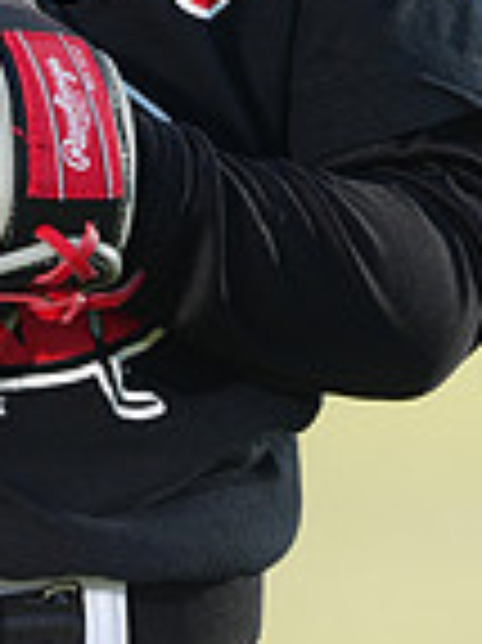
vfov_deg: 2.7
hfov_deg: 2.0
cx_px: -47
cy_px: -383
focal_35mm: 738
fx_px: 13722
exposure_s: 1/250
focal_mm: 189
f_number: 4.5
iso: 64
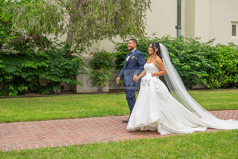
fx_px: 317
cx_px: 119
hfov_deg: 41.1
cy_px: 80
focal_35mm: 48
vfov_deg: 28.1
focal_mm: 48
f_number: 5.6
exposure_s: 1/200
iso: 200
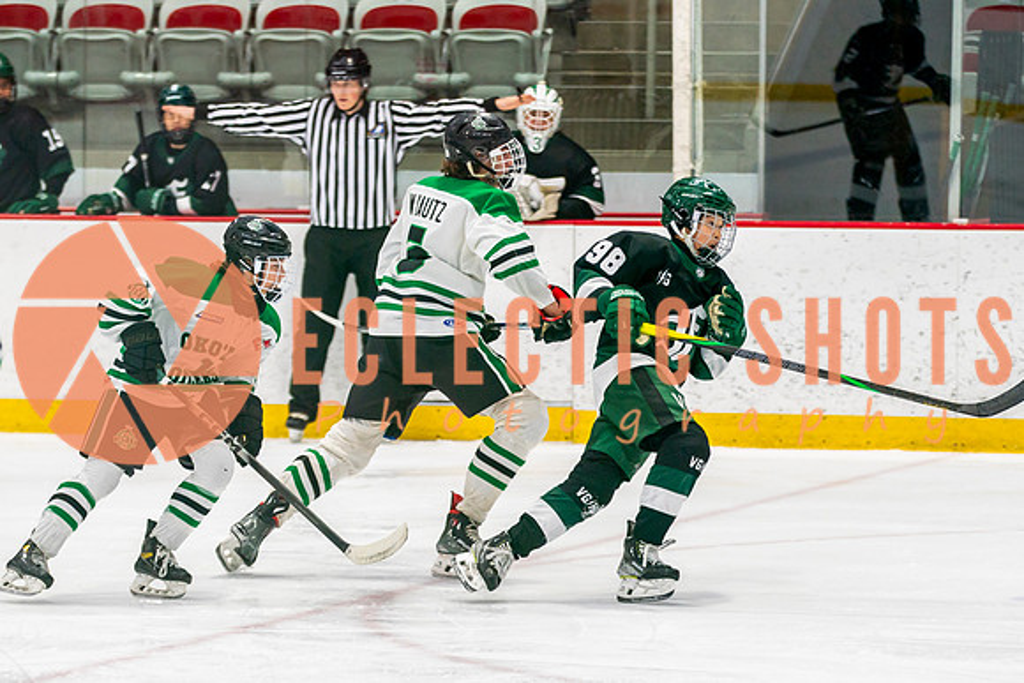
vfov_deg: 6.0
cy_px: 418
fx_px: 6465
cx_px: 458
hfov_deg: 9.1
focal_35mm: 227
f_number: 3.2
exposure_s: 1/640
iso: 640
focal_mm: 130
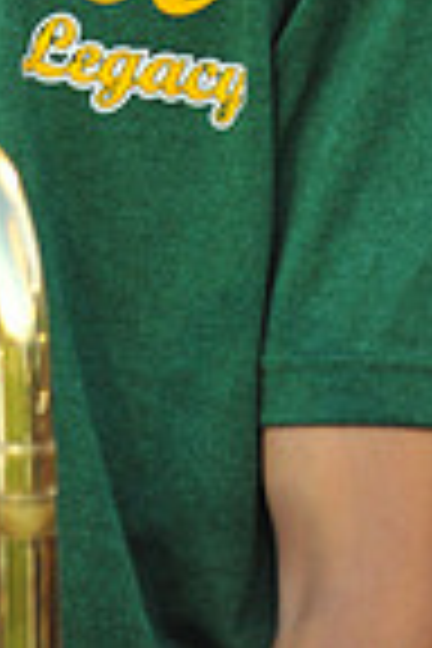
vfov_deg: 3.3
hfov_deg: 2.2
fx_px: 11249
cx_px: -58
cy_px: -648
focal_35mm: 625
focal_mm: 155
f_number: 6.3
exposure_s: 1/100
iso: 1250
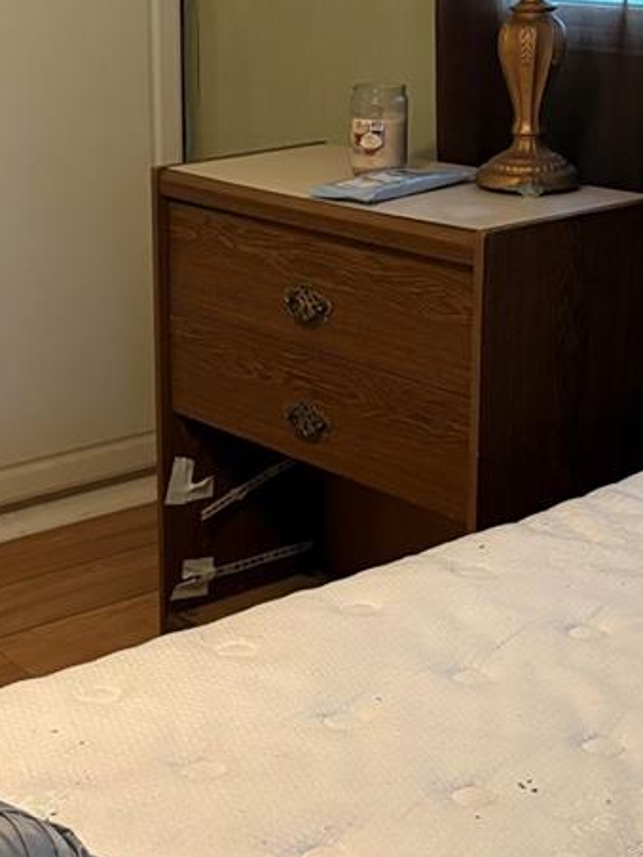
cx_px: 55
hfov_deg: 20.8
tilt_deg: -11.9
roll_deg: +3.1
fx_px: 1709
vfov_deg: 28.1
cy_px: 315
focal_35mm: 69
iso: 500
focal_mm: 5.96
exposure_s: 1/40
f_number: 1.6
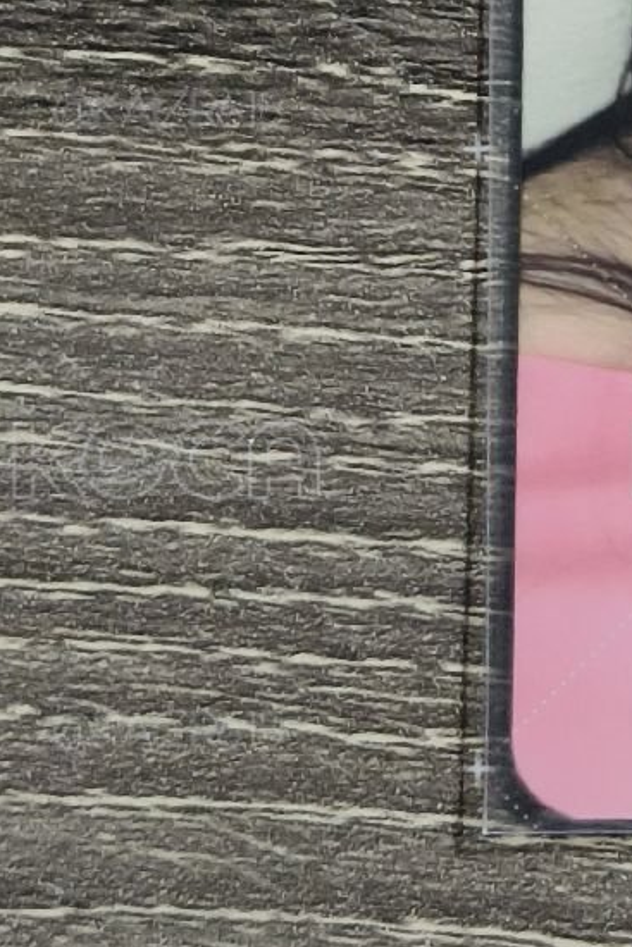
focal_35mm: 167
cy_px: -59
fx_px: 4395
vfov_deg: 12.1
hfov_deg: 8.0
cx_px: 1097
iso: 110
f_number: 1.88
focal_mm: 5.56
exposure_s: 1/60
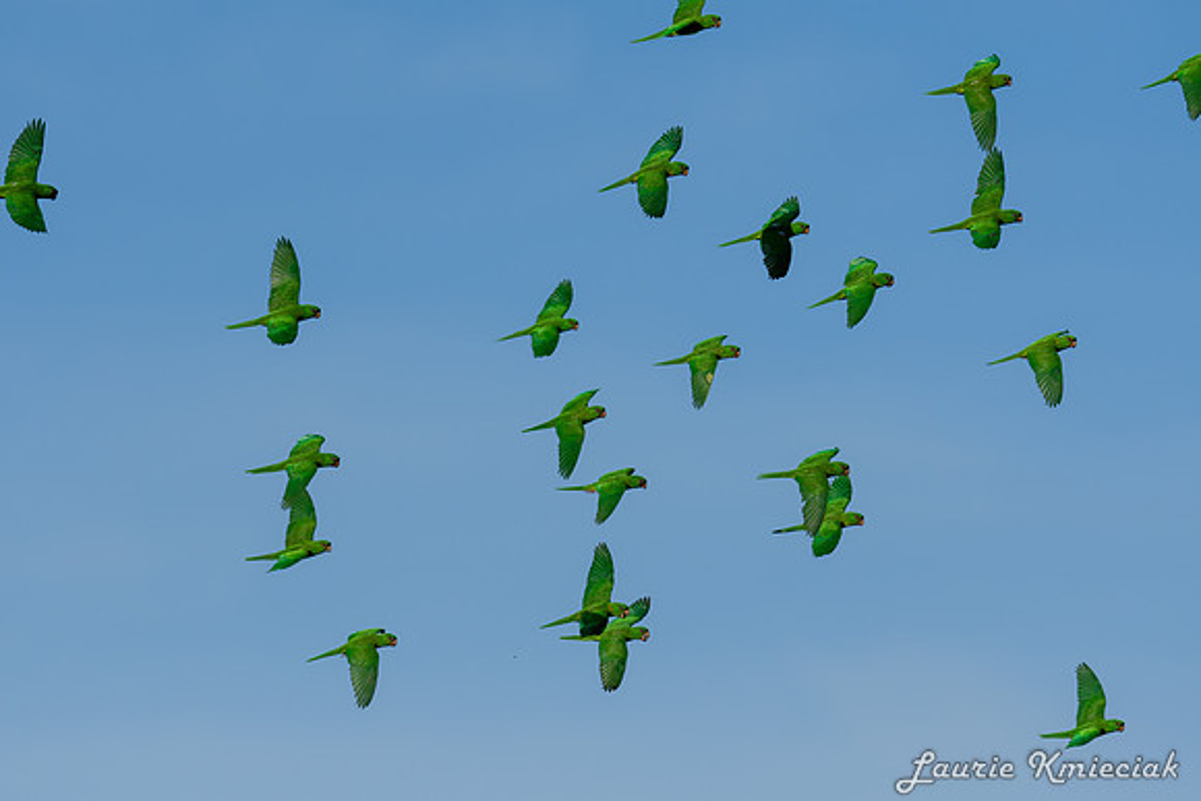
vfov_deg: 1.8
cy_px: 400
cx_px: 600
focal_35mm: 750
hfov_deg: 2.7
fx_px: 25026
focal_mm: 500
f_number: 8
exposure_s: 1/2500
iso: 400
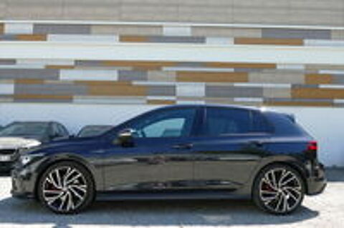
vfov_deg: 43.5
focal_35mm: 30
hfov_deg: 62.0
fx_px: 286
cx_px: 172
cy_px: 114
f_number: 3
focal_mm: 10.85
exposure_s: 1/500
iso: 125
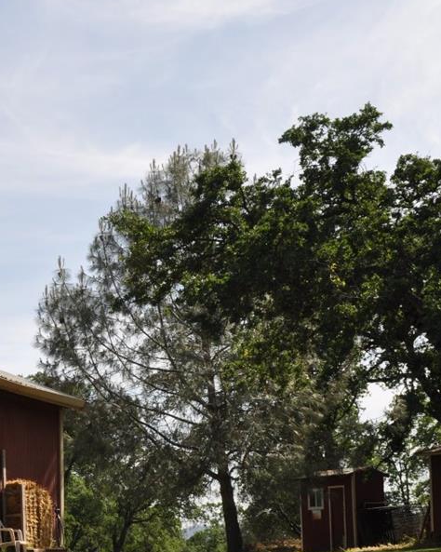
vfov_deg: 29.0
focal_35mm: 64
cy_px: 426
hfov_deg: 23.2
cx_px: 43
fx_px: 1045
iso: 200
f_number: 11
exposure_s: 1/200
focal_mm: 18
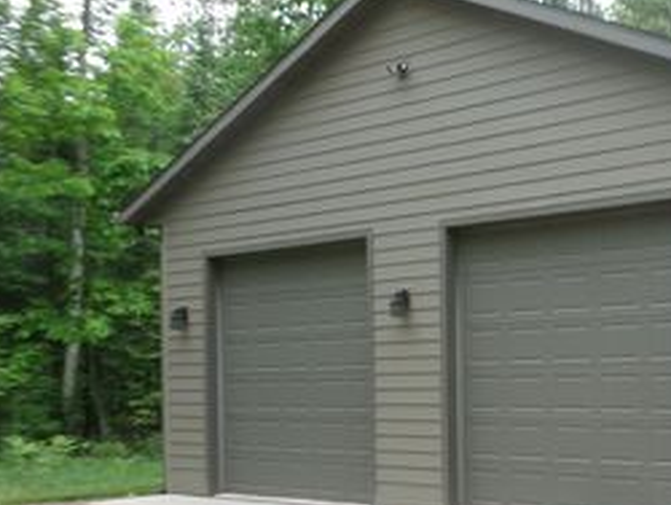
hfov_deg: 32.6
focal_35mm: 56
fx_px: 1087
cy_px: 404
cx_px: 607
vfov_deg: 25.7
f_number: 3.9
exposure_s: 1/90
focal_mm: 5.1
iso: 100
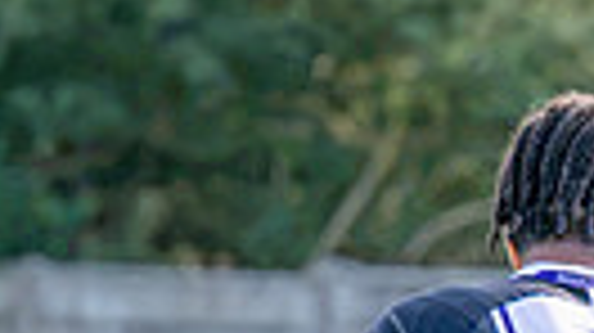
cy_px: 973
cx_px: 728
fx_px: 20554
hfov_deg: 1.7
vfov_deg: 0.9
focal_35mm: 1306
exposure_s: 1/3200
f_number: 4
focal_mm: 135
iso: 400
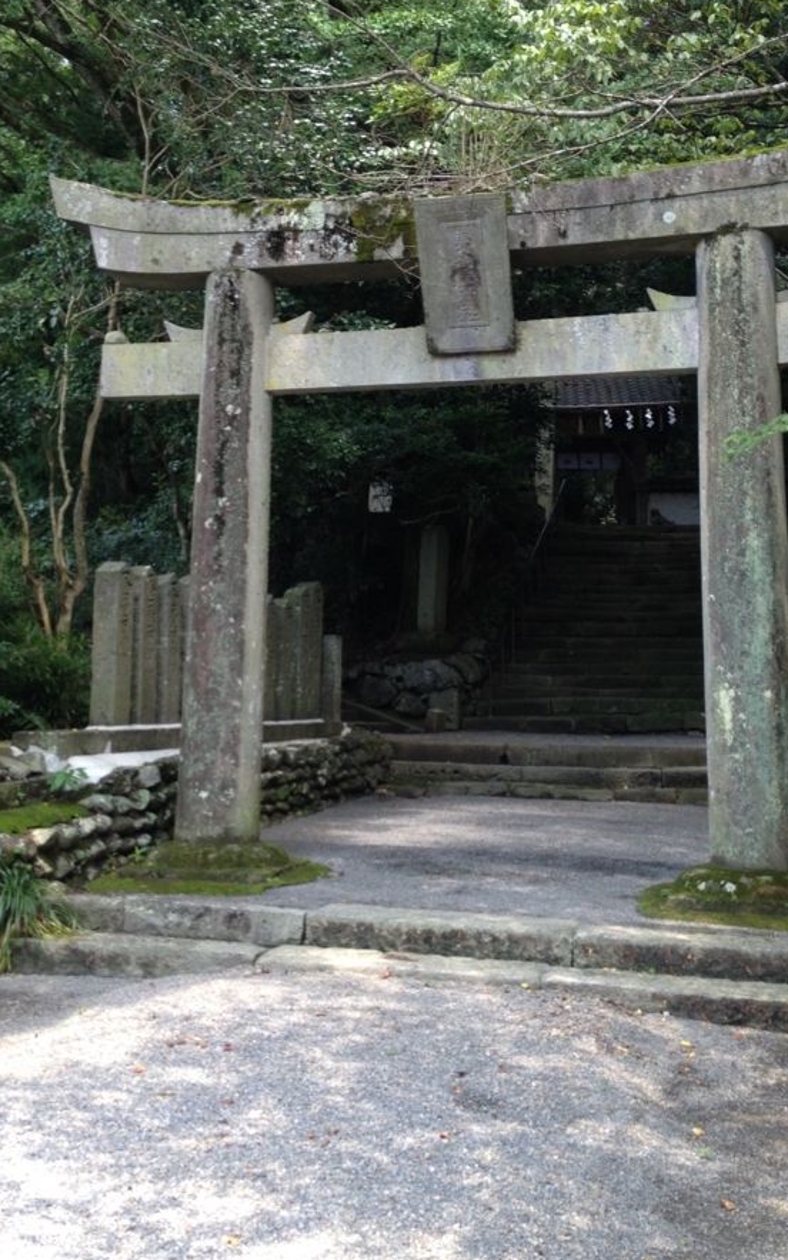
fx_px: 1477
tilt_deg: +2.7
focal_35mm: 43
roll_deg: -0.4
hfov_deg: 29.9
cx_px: 375
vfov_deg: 46.2
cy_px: 584
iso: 80
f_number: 2.4
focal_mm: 4.28
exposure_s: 1/120
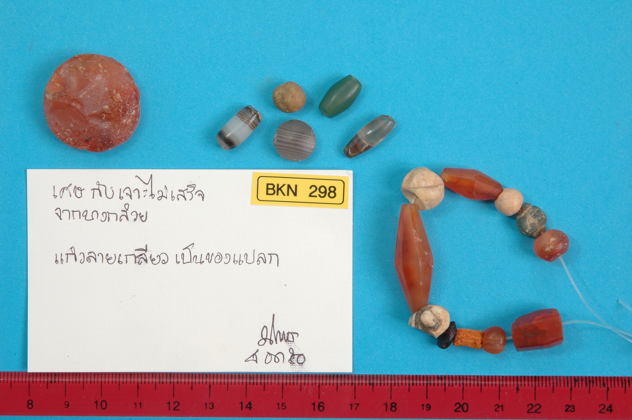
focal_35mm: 105
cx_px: 316
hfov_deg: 19.5
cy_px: 210
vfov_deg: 13.0
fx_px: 1842
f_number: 29
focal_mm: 70
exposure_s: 1/10
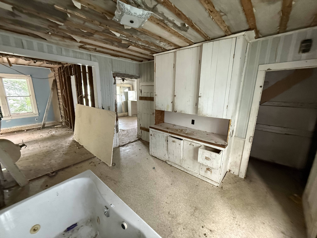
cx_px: 158
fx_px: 128
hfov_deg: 102.1
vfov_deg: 85.7
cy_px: 119
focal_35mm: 14
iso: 800
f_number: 2.2
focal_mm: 2.22
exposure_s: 1/60
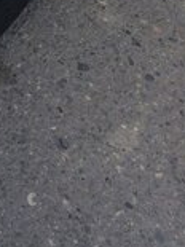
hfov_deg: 14.6
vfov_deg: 19.6
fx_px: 664
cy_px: -62
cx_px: -108
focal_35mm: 93
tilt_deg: -51.8
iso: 32
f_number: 2.2
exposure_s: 1/1244
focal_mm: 4.15
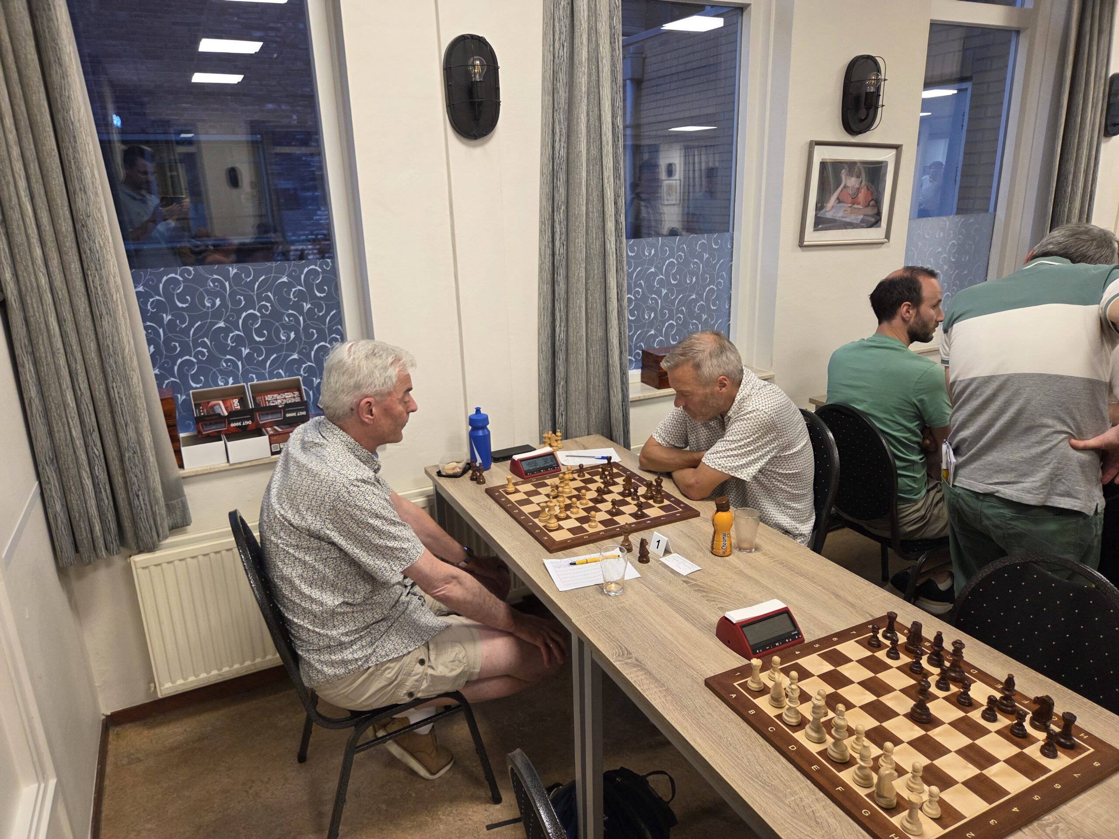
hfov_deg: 73.9
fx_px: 744
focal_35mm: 23
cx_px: 560
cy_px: 420
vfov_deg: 58.9
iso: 320
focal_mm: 5.4
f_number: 1.8
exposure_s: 1/100
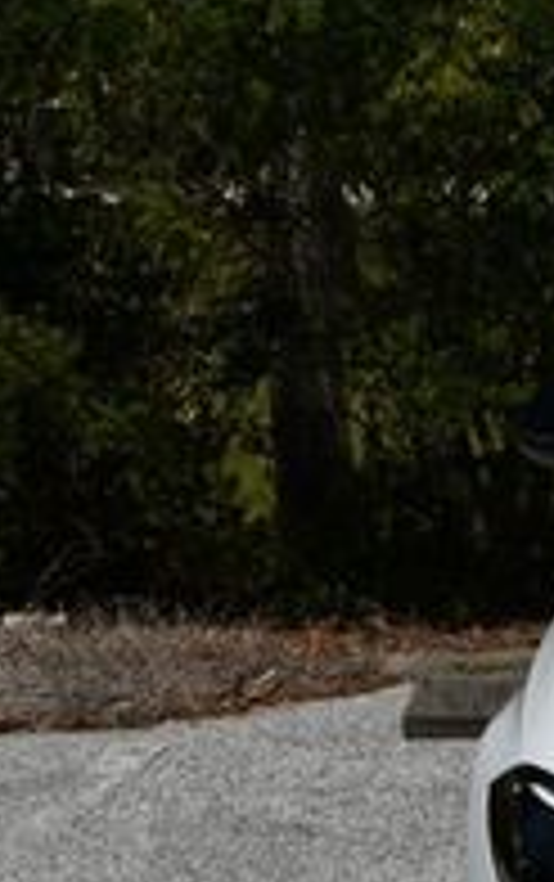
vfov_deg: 9.3
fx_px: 5444
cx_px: 1189
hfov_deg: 5.7
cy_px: 630
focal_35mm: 226
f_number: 10
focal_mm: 34
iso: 100
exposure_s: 1/400
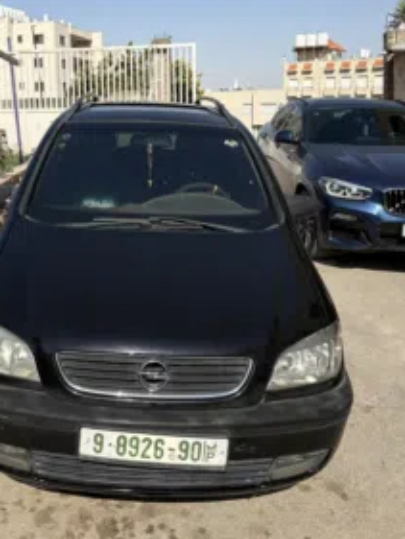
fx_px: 577
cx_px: 138
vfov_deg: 48.9
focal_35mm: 37
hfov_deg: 38.3
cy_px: 161
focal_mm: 5.96
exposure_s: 1/4329
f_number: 1.6
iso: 50
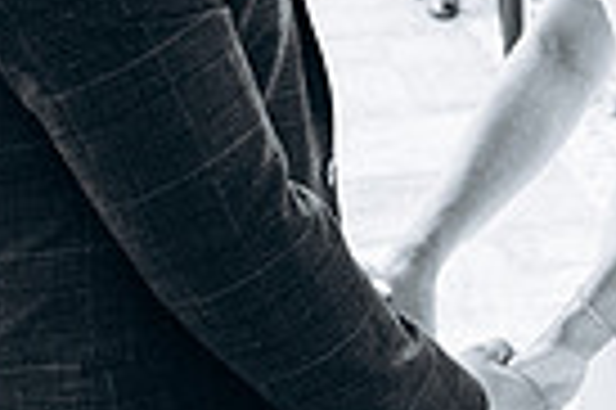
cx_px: 629
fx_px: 2529
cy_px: 5
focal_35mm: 148
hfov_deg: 13.7
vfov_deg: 9.2
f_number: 4
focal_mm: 35
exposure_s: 1/250
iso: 160
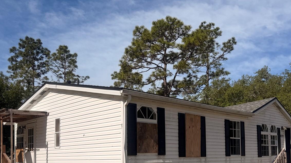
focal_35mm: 37
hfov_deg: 54.0
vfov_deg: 31.0
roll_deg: +1.0
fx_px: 285
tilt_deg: +4.7
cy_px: 137
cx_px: 156
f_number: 1.78
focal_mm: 6.76
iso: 80
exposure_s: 1/9091
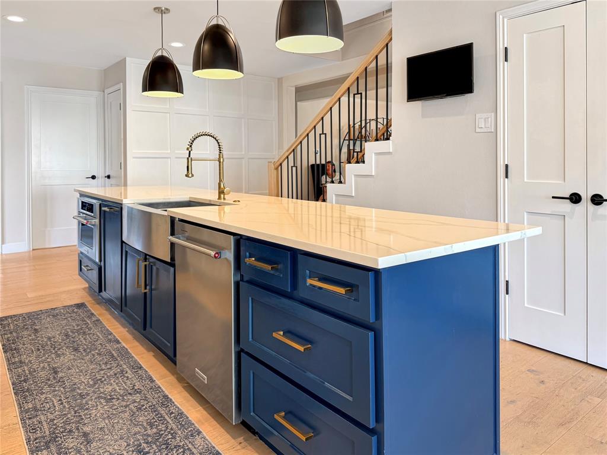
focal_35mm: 24
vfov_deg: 56.8
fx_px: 421
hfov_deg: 71.6
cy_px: 228
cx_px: 304
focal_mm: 6.76
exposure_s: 1/120
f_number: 1.78
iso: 125
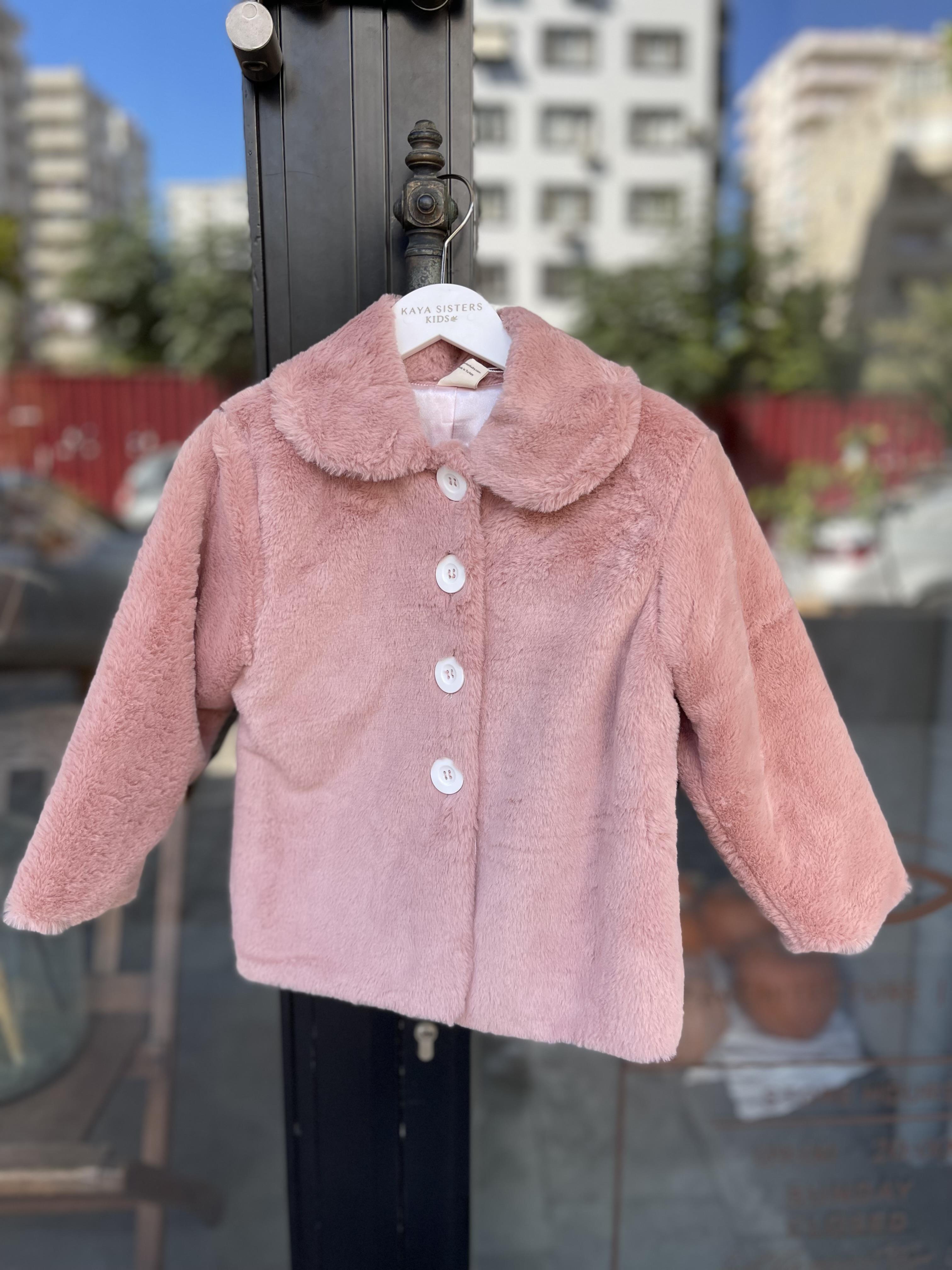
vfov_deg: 67.3
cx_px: 476
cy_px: 635
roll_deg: -0.2
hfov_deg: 53.1
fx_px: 953
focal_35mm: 26
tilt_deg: -10.5
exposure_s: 1/311
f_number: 1.6
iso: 50
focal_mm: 5.1
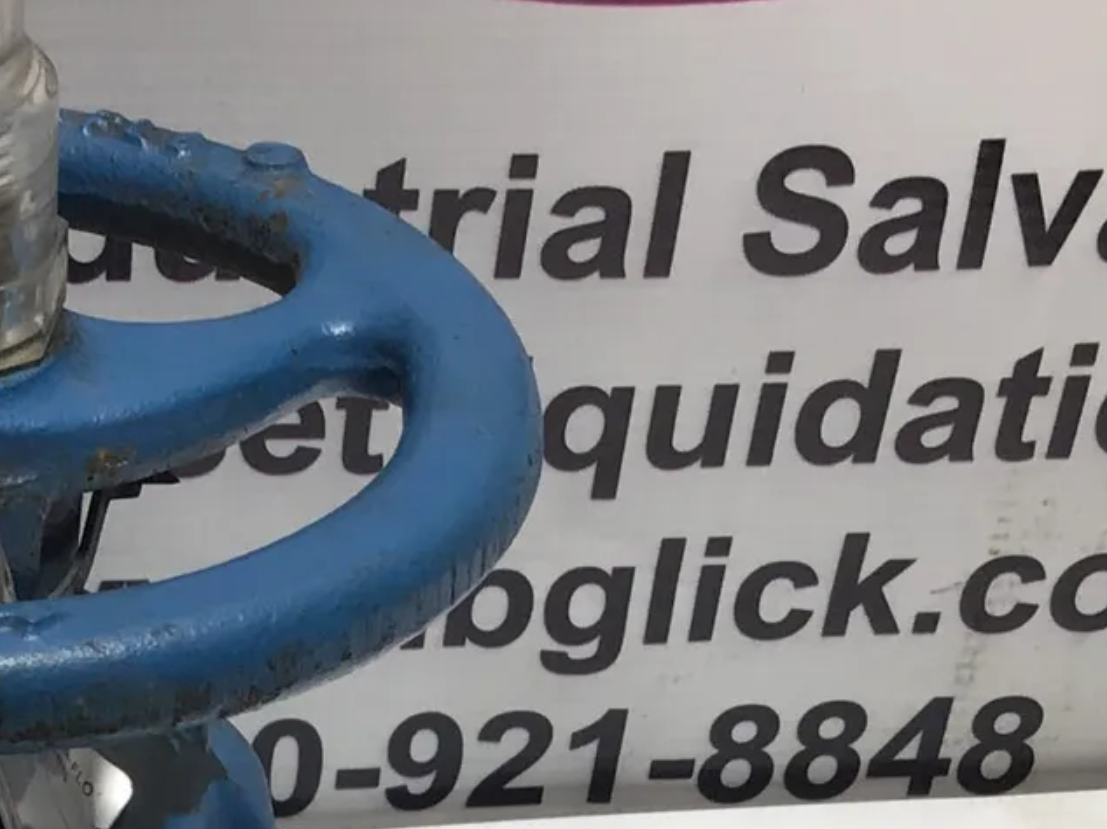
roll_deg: -5.0
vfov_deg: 14.1
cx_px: 89
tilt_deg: -41.6
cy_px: 1242
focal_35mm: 98
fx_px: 3132
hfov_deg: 19.6
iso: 25
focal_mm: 3.3
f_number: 2.4
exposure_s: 1/120
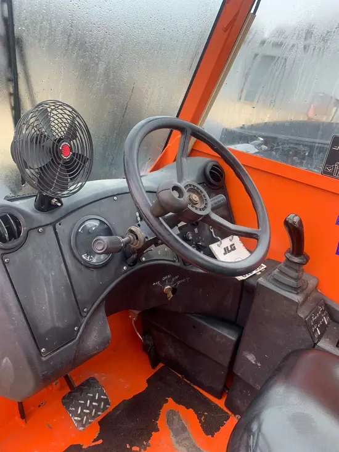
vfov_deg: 67.3
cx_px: 170
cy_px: 226
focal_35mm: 26
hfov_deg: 53.1
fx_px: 339
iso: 64
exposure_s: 1/121
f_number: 1.8
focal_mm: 4.25
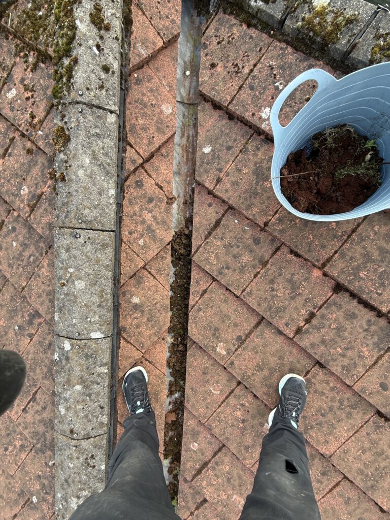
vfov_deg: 102.1
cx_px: 195
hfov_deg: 85.7
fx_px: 210
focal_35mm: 14
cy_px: 260
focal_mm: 2.22
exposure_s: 1/148
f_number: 2.2
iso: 50
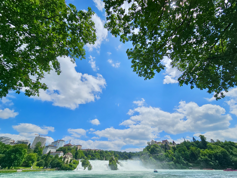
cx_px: 118
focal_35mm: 13
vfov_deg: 89.9
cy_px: 89
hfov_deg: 106.2
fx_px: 89
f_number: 2.2
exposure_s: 1/4629
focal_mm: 2.2
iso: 50
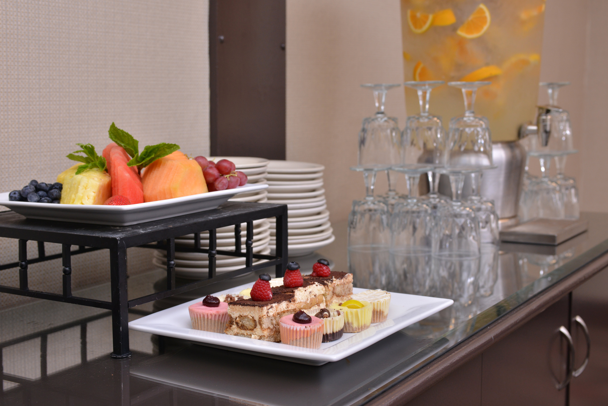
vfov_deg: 26.5
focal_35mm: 51
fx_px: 861
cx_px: 300
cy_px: 205
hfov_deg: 38.9
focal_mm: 50
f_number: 9
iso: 400
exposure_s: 1/80
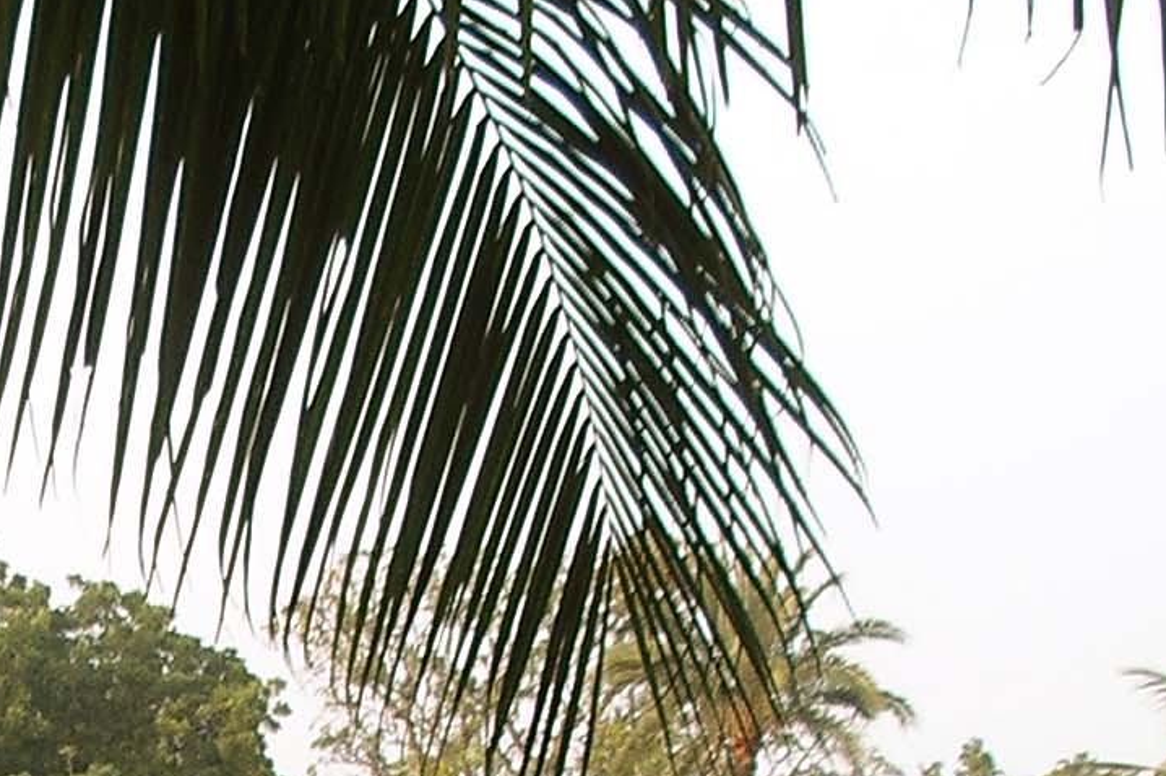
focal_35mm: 139
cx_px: -294
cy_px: 1326
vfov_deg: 9.5
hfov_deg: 14.2
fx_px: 4500
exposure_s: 1/138
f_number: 2.8
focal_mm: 7.8
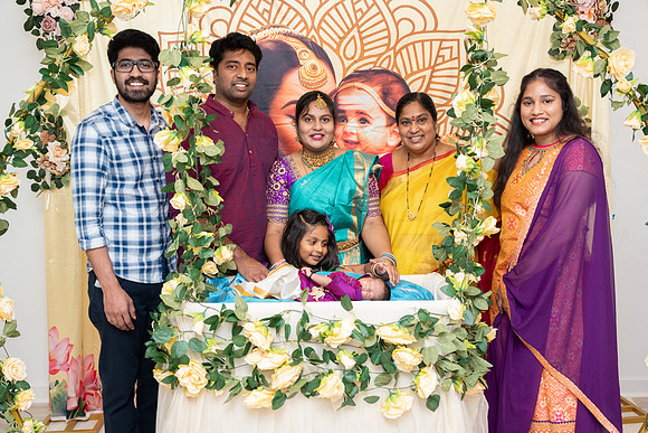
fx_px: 630
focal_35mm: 35
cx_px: 324
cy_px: 216
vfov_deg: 37.9
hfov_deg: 54.4
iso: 500
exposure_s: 1/200
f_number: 4
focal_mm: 35
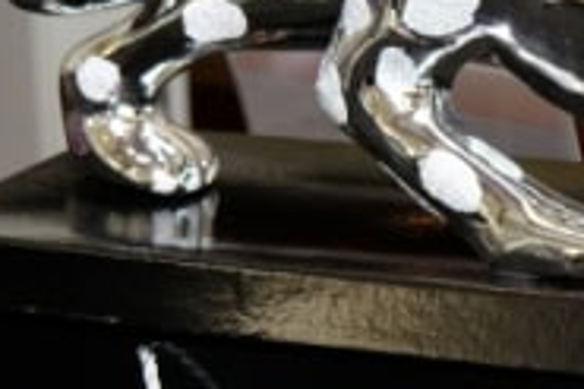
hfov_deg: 11.4
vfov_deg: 7.7
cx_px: 717
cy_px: 321
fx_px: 2869
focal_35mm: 177
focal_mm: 27.5
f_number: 4
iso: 800
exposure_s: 1/250
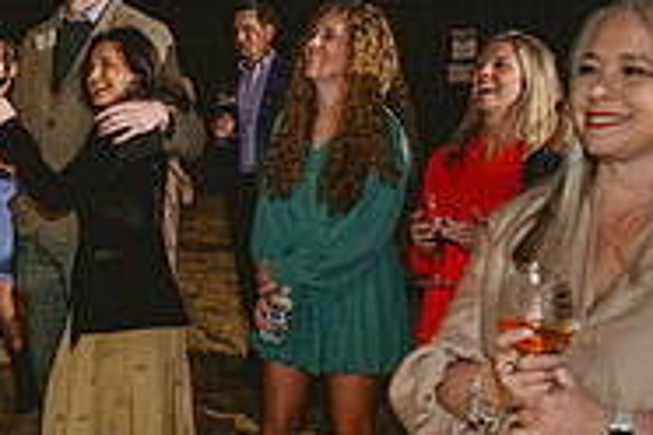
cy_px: 305
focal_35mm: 75
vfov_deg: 18.1
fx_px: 1360
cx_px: -95
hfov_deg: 24.8
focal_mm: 24
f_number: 2.8
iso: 2500
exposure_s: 1/100
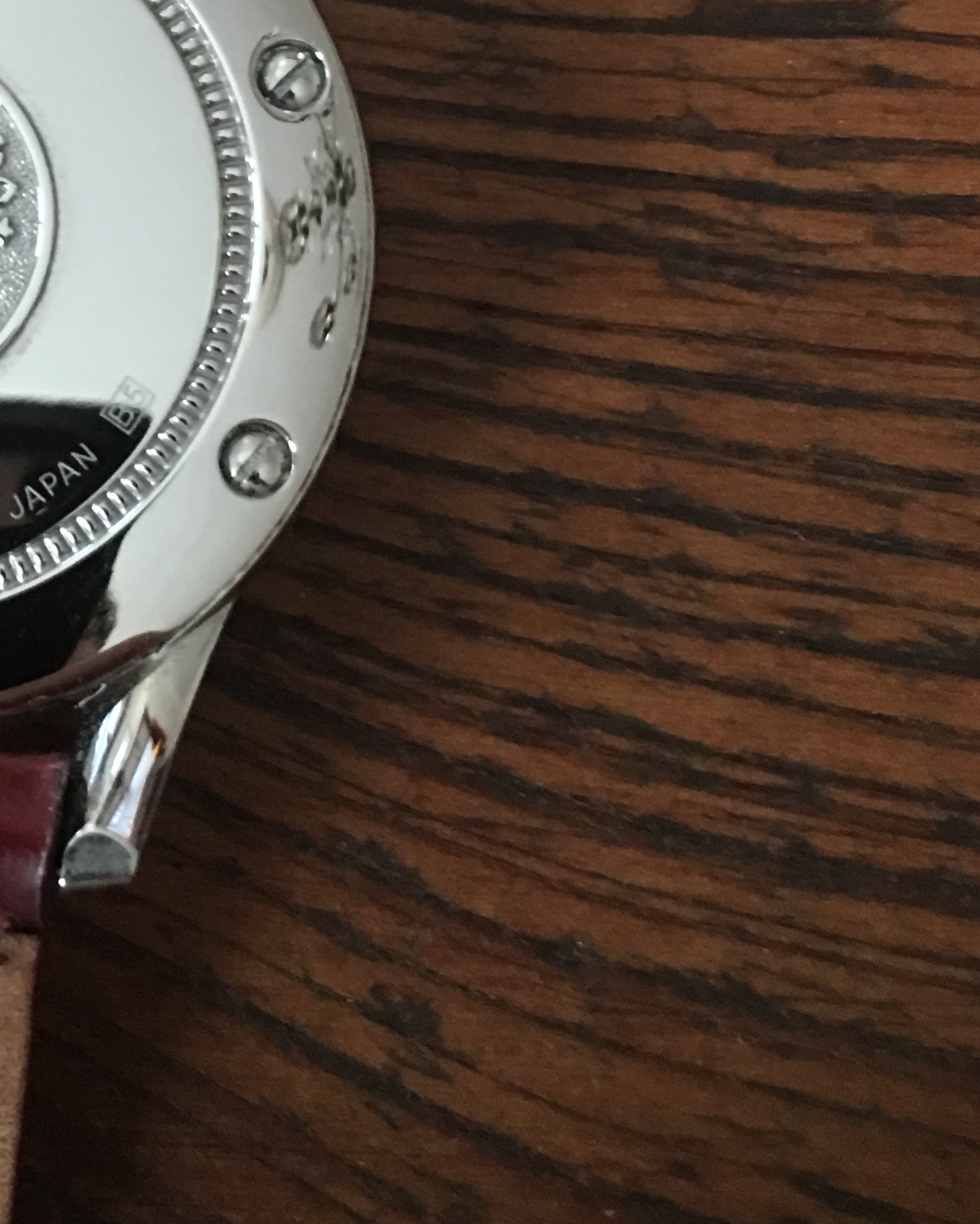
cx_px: -149
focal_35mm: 74
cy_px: 71
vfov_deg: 24.8
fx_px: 2682
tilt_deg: -76.6
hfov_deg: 19.6
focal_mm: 4.15
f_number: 2.2
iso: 100
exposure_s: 1/8
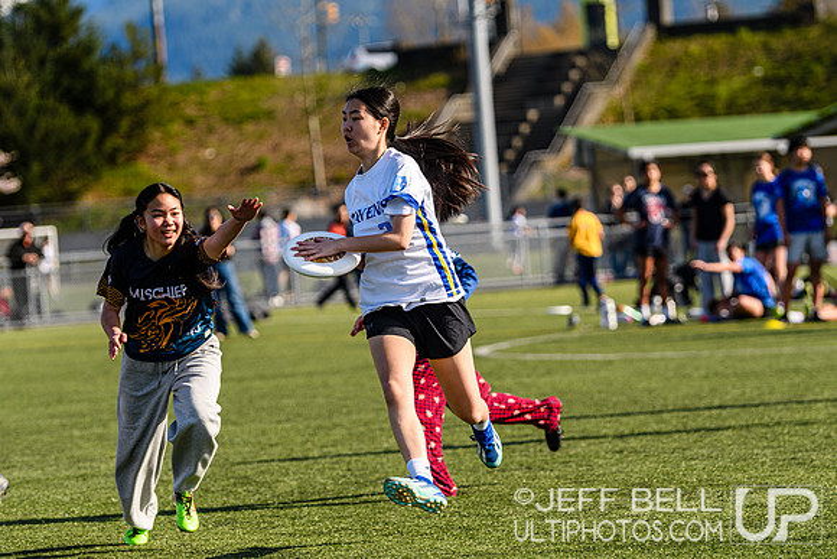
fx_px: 4709
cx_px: 418
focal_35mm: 202
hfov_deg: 10.2
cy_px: 280
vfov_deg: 6.8
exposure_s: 1/2500
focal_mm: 135
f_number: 3.2
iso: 160
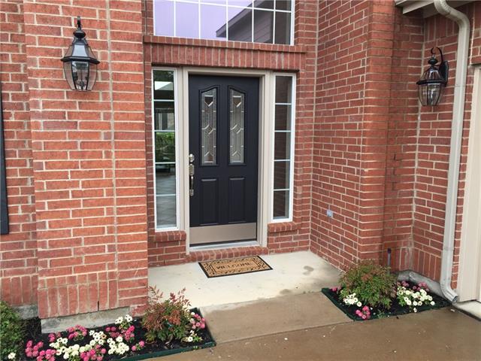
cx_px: 240
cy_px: 180
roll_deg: -0.8
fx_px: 403
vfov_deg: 48.2
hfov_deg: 61.7
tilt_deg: -6.8
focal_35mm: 29
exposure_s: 1/246
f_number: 2.2
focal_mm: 4.15
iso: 32
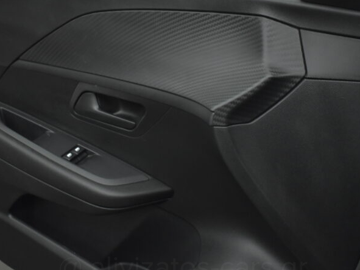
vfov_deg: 28.8
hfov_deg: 37.8
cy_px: 134
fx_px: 526
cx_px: 183
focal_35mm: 51
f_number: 4
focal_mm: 27
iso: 1600
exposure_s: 1/125
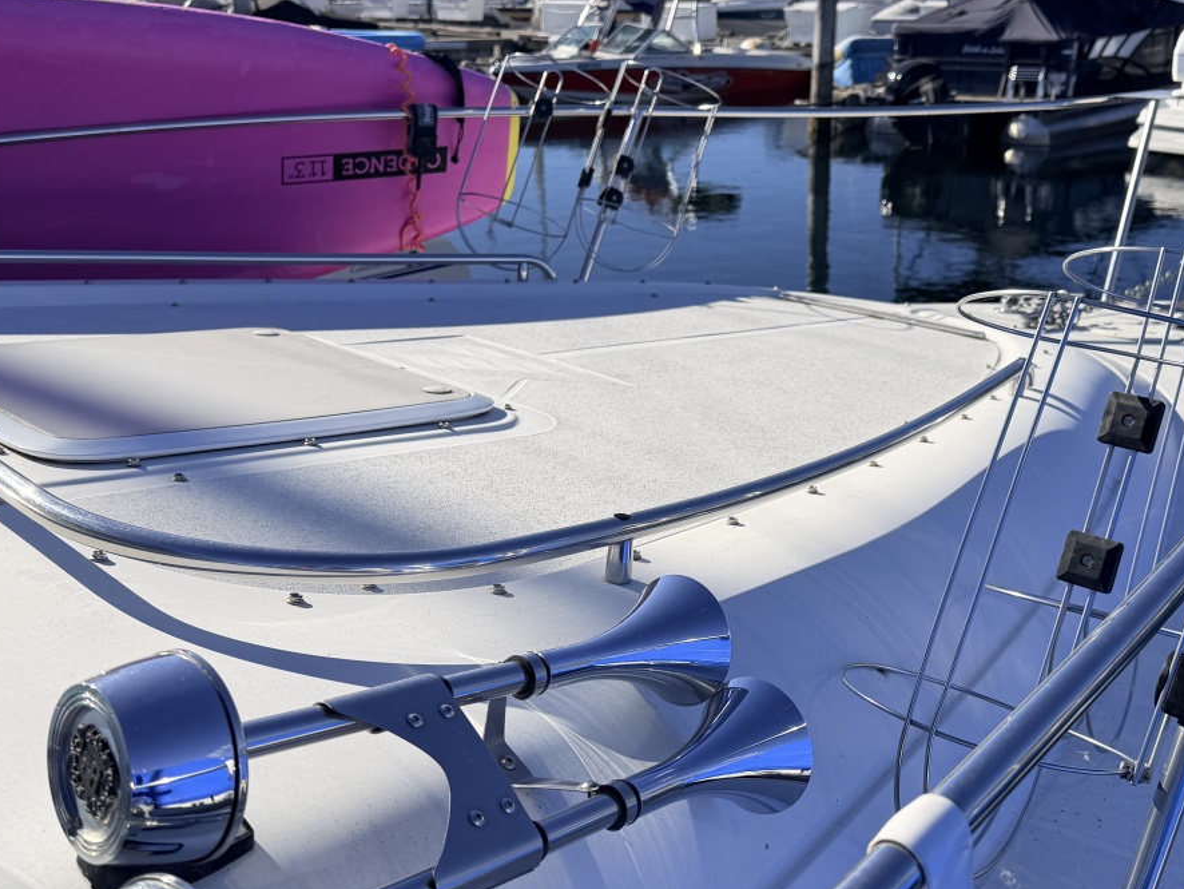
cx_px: 687
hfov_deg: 47.7
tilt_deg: -19.4
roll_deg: +0.3
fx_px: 1334
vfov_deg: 36.8
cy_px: 451
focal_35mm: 39
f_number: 1.78
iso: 80
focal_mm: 6.76
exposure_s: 1/5714
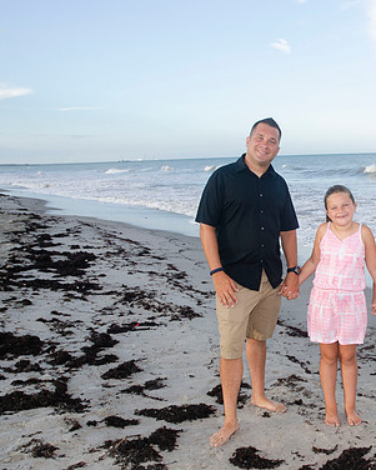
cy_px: 238
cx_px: 336
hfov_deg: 36.0
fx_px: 542
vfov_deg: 46.8
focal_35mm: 39
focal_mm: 18
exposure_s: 1/250
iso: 100
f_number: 8
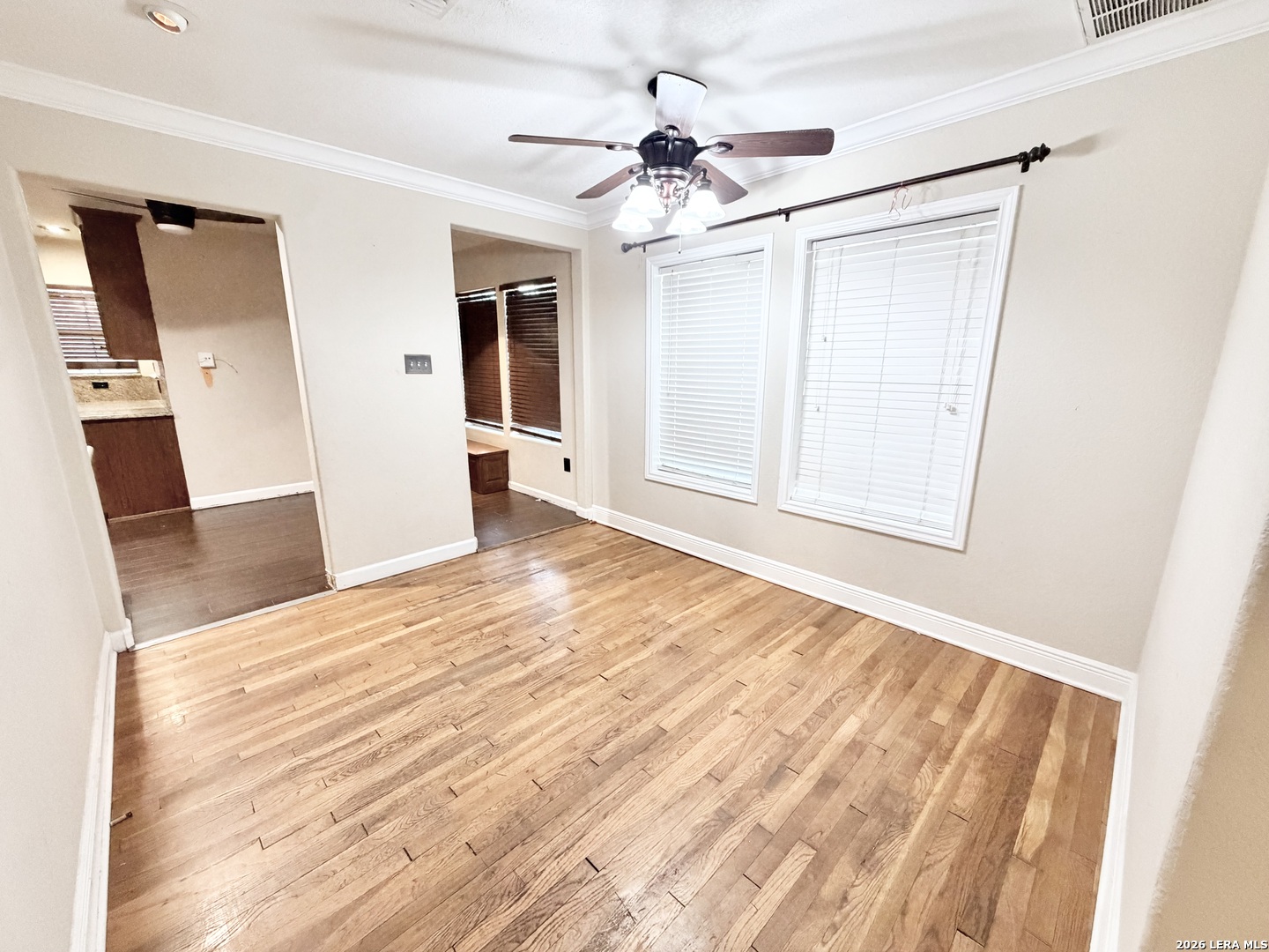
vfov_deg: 85.7
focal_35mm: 14
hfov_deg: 102.1
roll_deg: -0.3
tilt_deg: -14.2
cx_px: 634
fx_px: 513
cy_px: 476
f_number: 2.2
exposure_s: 1/60
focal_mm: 2.22
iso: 500
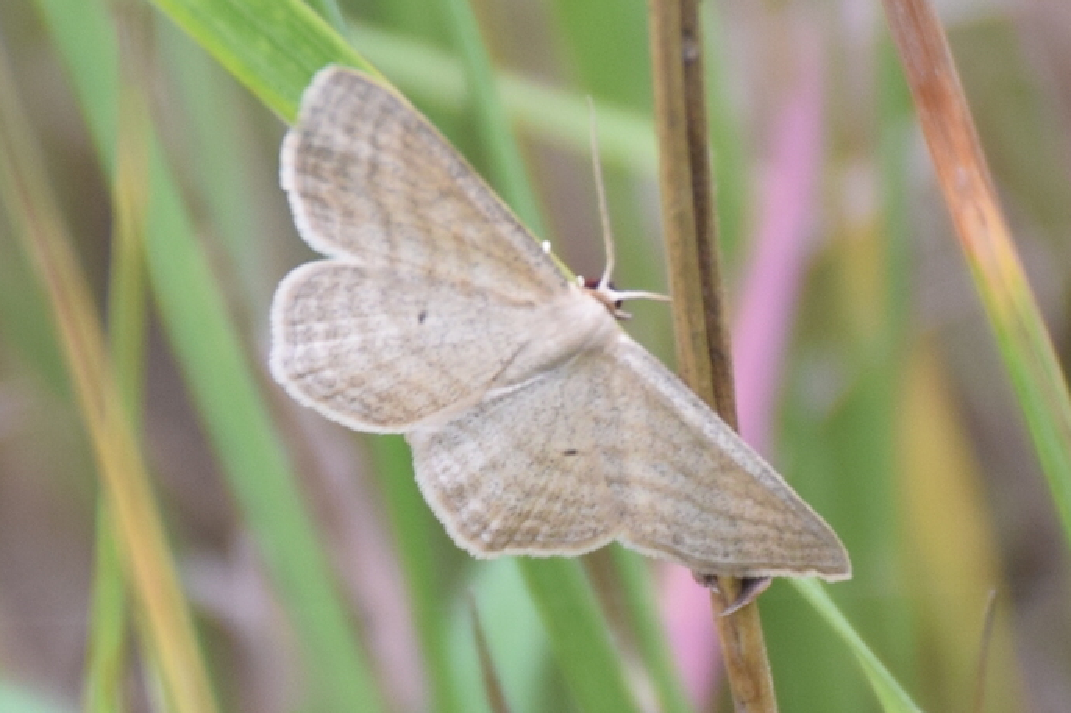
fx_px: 8744
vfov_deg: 4.7
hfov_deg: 7.0
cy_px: 343
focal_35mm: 294
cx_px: 479
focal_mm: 140
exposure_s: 1/80
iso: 320
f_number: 7.1
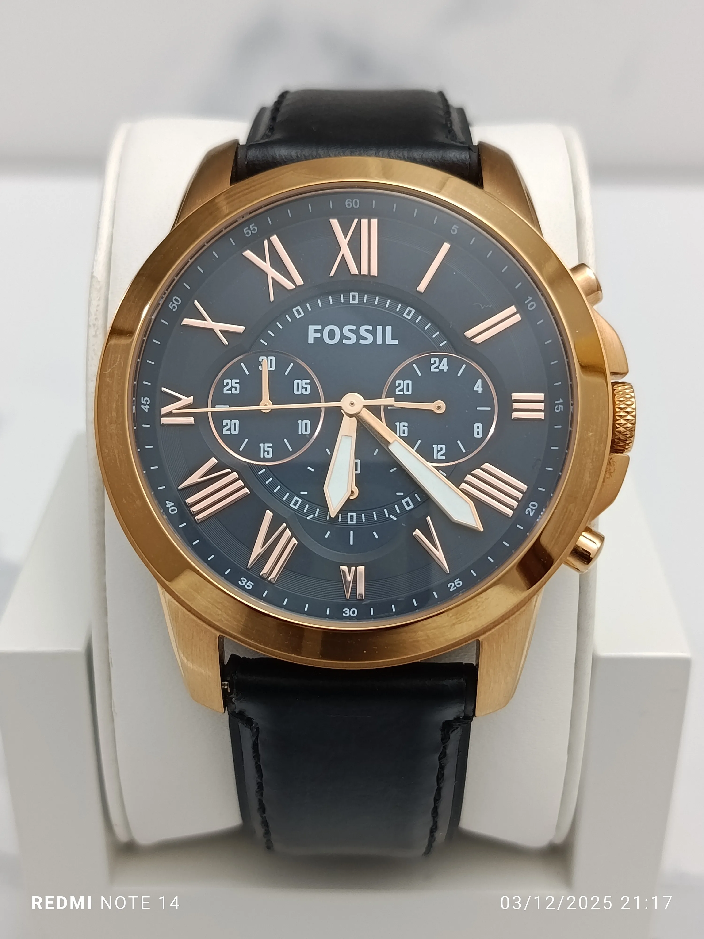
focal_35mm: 48
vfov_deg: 39.7
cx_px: 352
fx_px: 1302
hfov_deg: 30.3
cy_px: 470
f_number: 1.7
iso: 410
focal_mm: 5.24
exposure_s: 1/100
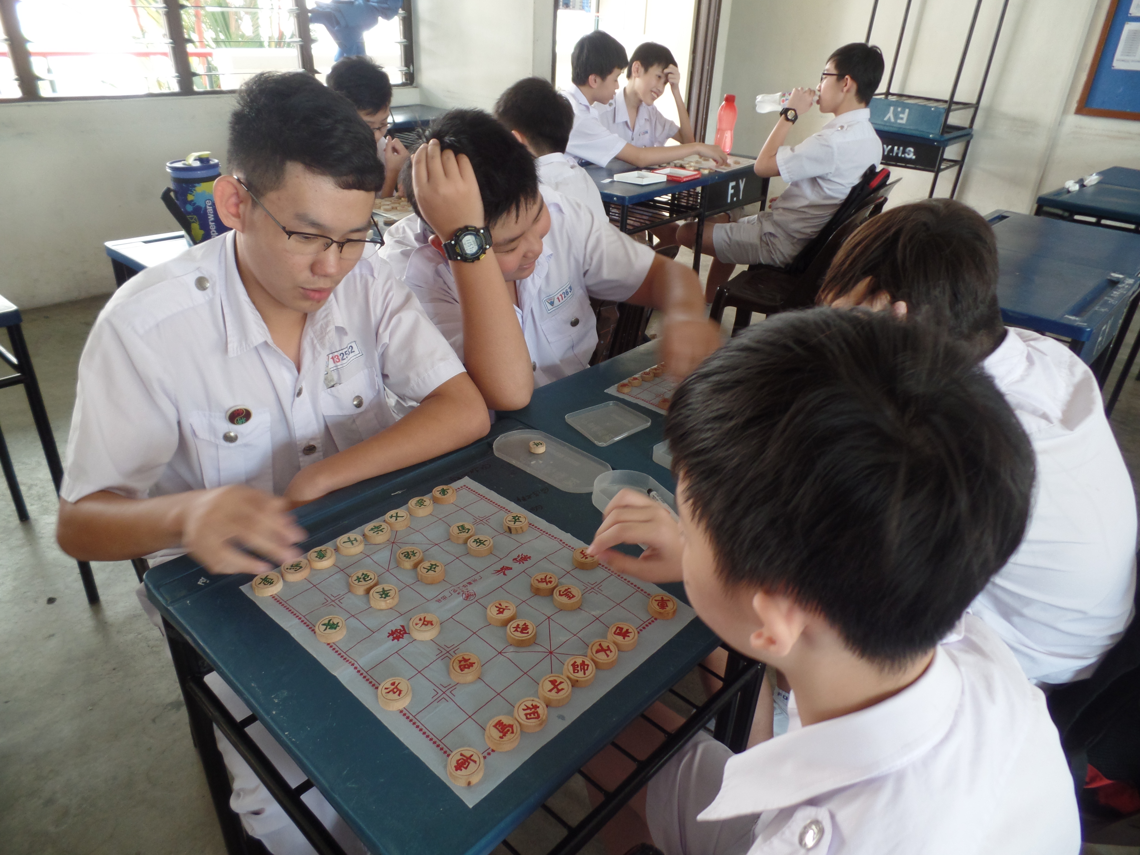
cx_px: 570
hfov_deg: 73.9
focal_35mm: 23
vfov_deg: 58.9
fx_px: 757
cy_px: 428
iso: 120
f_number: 2.8
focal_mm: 4.1
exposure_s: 1/30
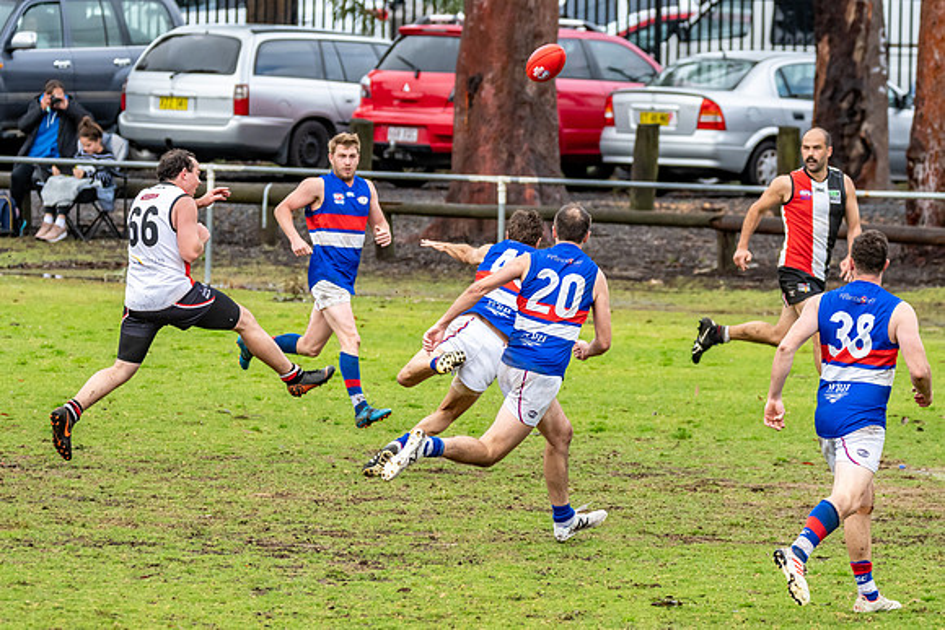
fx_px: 10332
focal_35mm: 394
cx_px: 472
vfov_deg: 3.5
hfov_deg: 5.2
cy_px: 315
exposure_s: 1/1600
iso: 1250
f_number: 7.1
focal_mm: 260
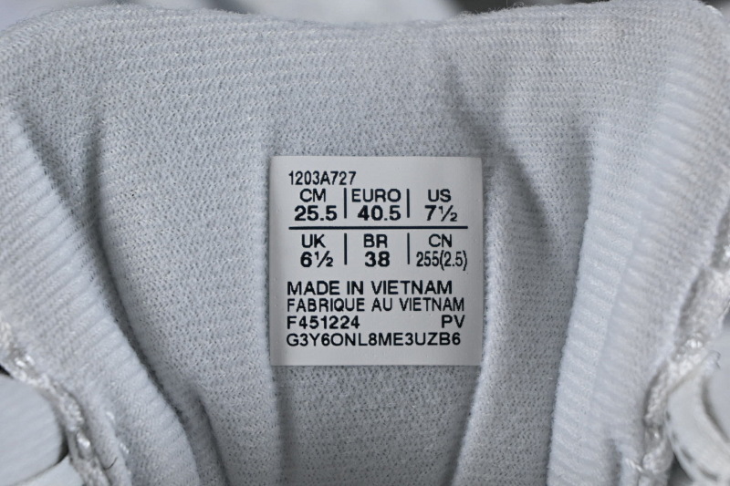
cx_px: 365
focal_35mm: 75
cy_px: 243
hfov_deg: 27.0
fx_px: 1520
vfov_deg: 18.2
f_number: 6.3
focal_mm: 50
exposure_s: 1/160
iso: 400
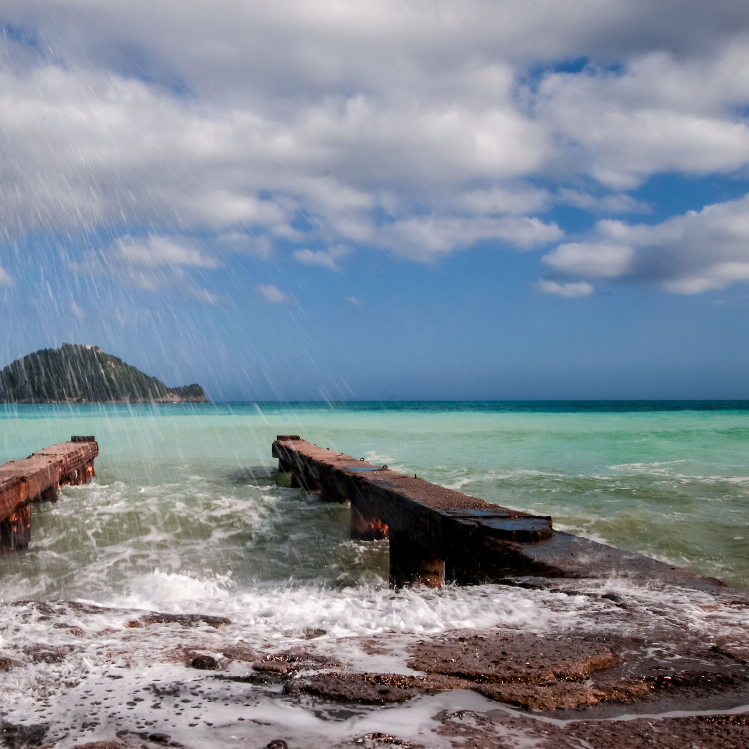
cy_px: 366
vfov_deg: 40.9
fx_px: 1004
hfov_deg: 39.4
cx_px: 157
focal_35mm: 41
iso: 100
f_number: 20
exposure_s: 1/25
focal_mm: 20
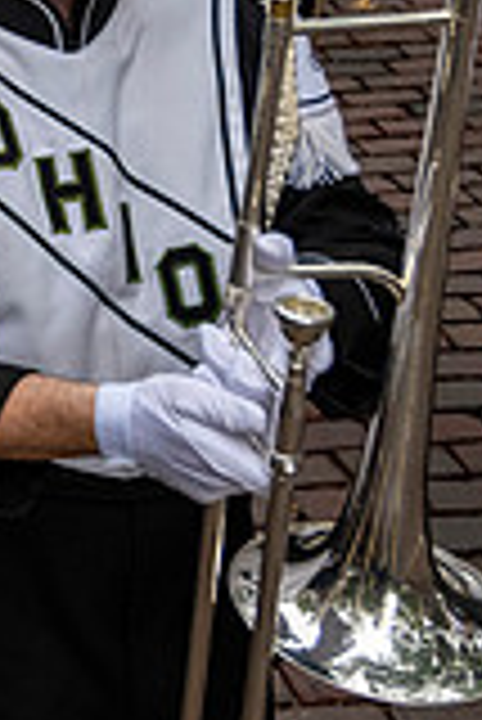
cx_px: -450
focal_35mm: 87
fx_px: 1743
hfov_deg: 13.7
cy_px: -34
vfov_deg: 22.3
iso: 800
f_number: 4
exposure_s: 1/1600
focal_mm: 24
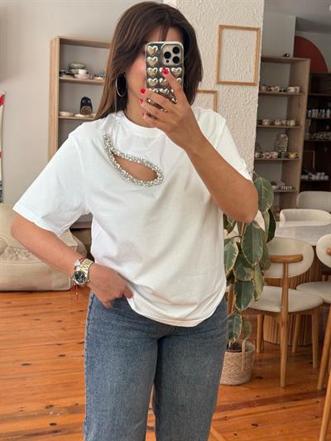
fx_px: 612
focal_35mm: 48
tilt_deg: -21.4
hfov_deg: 30.3
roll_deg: -2.3
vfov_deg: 39.6
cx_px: 166
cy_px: 220
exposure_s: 1/121
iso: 80
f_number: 1.78
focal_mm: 6.76
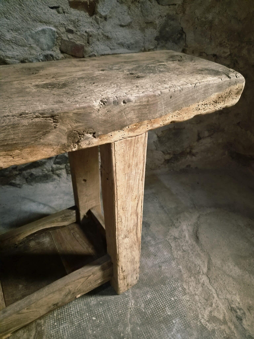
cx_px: 127
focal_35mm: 23
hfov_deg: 58.9
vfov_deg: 73.9
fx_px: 225
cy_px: 170
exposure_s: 1/100
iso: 2000
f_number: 1.8
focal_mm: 5.4
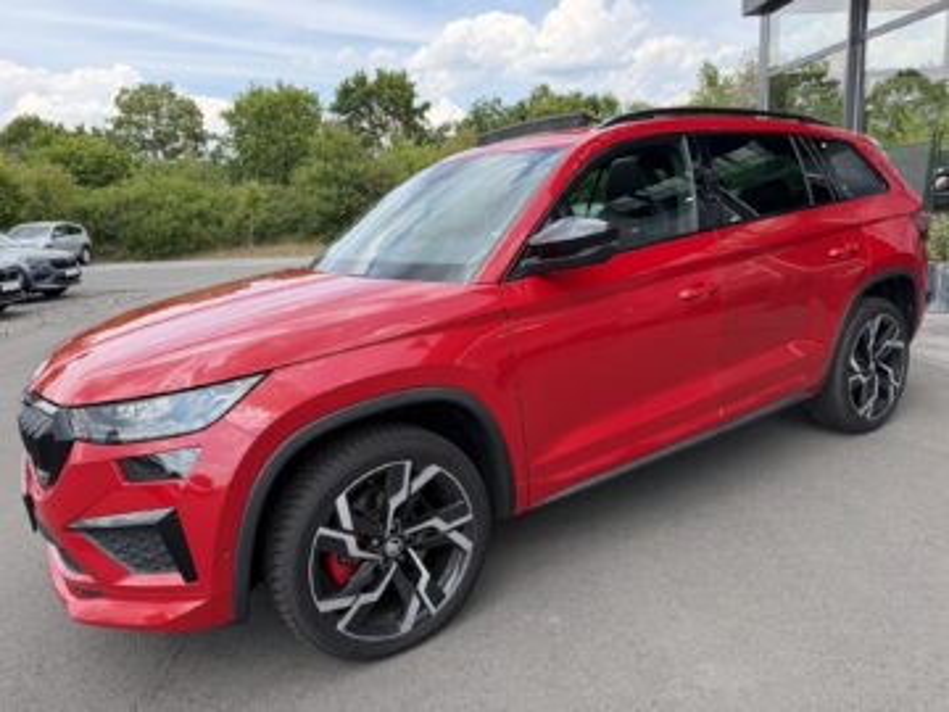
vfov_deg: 56.8
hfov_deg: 71.6
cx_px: 474
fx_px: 658
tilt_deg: -13.0
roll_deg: +3.5
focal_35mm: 24
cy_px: 356
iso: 100
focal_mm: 6.76
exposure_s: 1/1618
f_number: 1.78
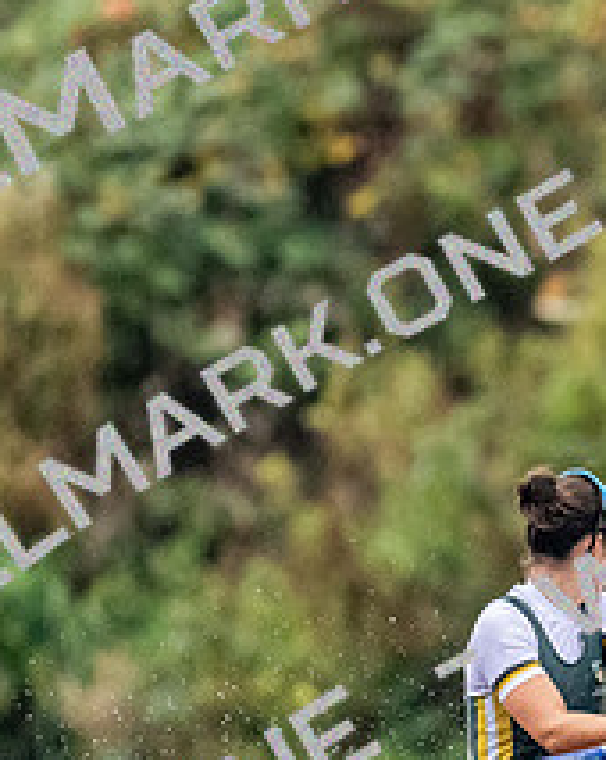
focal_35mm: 2303
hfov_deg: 0.7
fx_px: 51705
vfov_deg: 0.8
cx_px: 973
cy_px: 646
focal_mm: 600
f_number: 4
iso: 4000
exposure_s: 1/2500
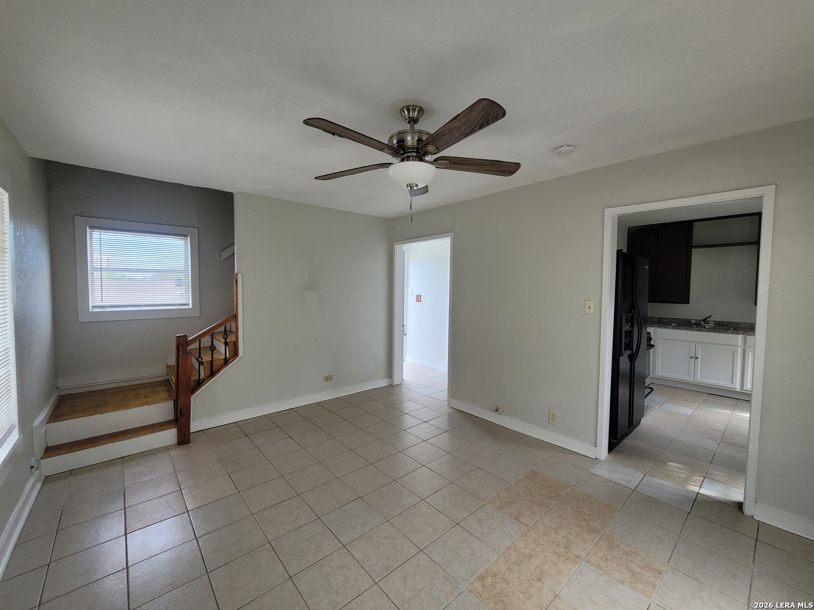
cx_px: 407
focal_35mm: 13
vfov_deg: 89.9
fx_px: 306
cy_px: 305
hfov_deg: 106.2
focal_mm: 2.2
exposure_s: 1/137
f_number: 2.2
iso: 64
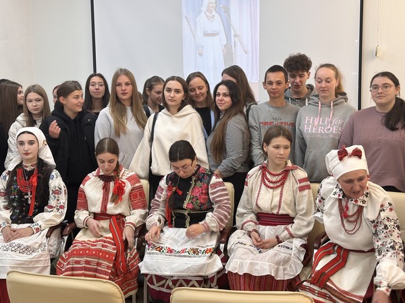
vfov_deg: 30.3
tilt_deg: -5.8
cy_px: 152
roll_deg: +1.0
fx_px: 562
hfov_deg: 39.7
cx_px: 202
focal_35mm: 48
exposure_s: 1/50
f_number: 1.78
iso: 64
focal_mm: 6.86
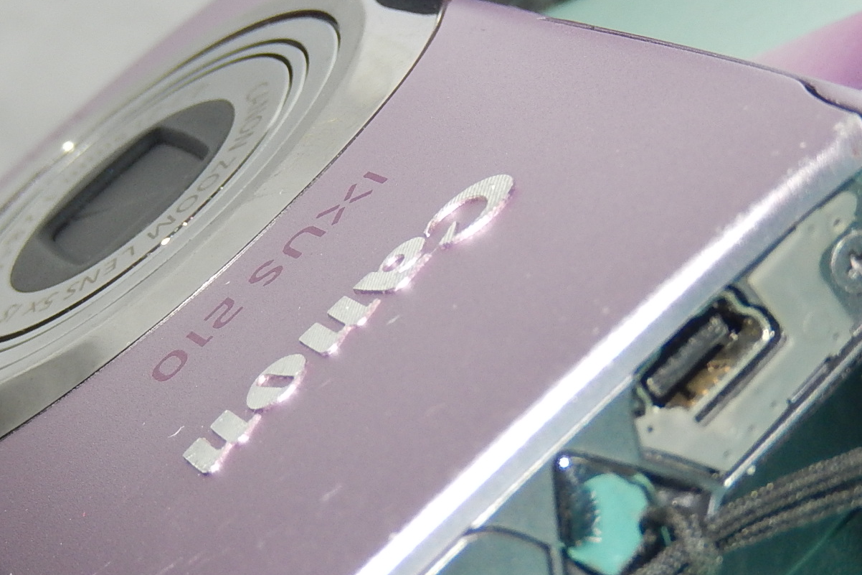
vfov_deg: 12.0
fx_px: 2729
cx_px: 390
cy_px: 436
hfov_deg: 17.9
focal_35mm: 114
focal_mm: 10.4
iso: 200
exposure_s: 1/30
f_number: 9.2
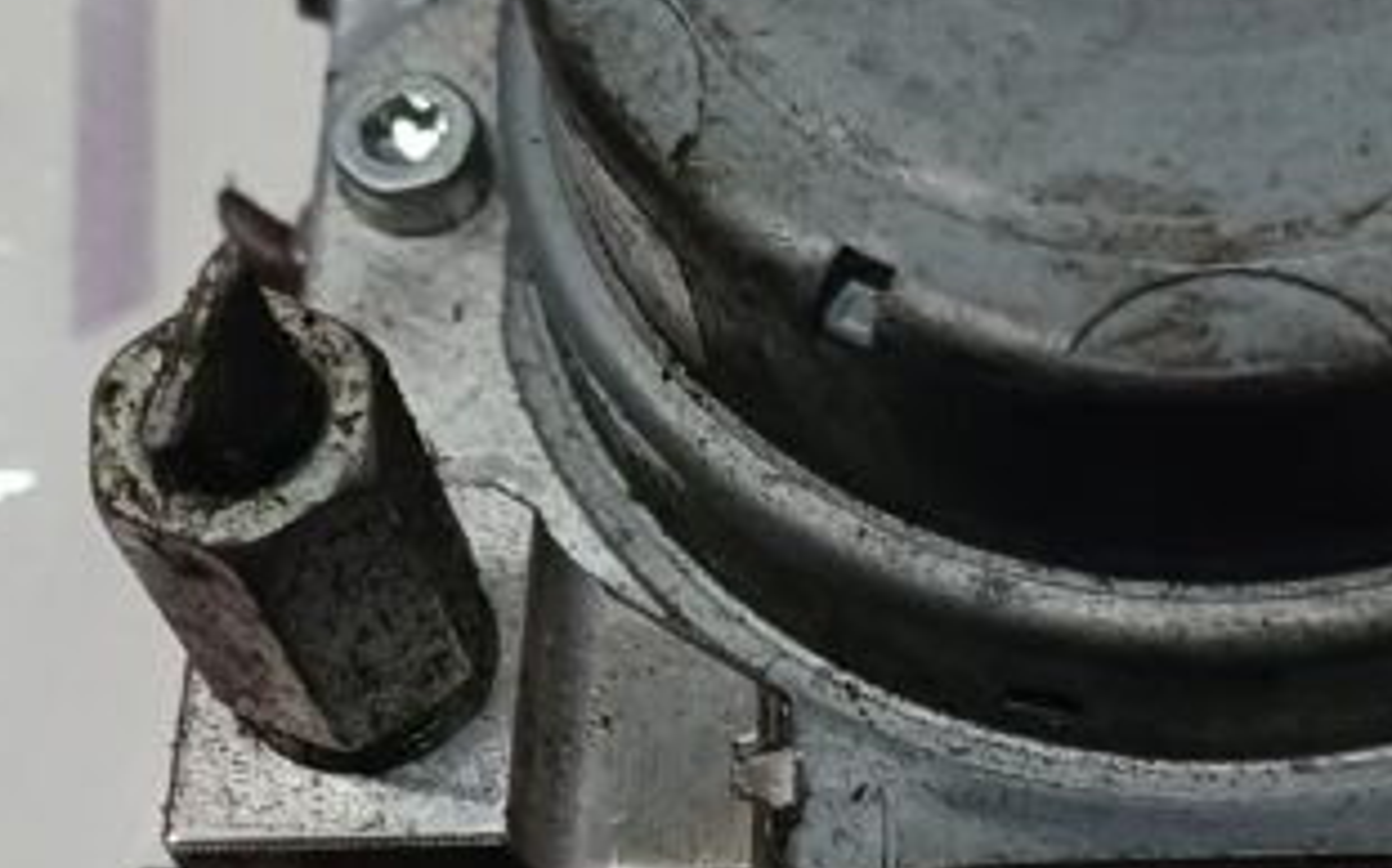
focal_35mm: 86
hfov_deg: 23.7
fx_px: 3261
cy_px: 620
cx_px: 1110
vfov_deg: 15.1
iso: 250
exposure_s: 1/25
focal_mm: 4
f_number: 1.8
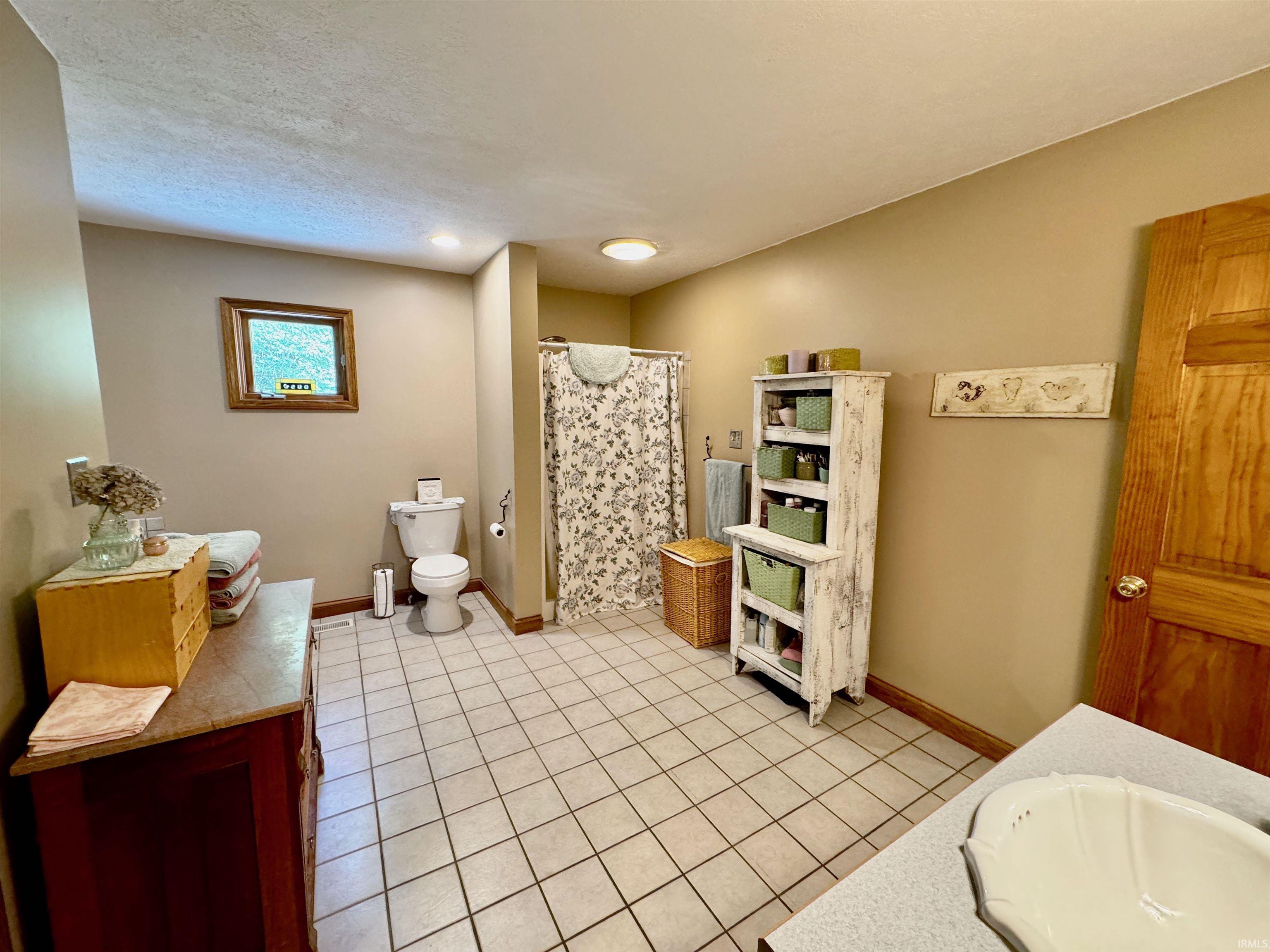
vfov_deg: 85.7
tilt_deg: -7.8
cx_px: 635
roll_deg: -0.6
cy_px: 476
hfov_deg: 102.1
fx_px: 514
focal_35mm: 14
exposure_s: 1/60
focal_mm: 2.22
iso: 320
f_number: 2.2
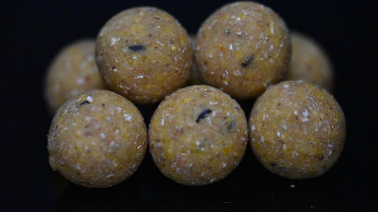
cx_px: 189
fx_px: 1659
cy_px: 93
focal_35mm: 166
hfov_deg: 13.0
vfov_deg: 7.3
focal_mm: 105
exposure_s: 1/50
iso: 8000
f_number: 3.8
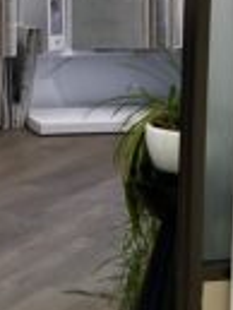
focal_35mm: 121
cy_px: 89
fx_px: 1084
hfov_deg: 11.8
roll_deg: +0.1
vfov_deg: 16.2
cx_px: -98
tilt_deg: -7.4
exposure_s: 1/120
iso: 100
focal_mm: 4.25
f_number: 1.8
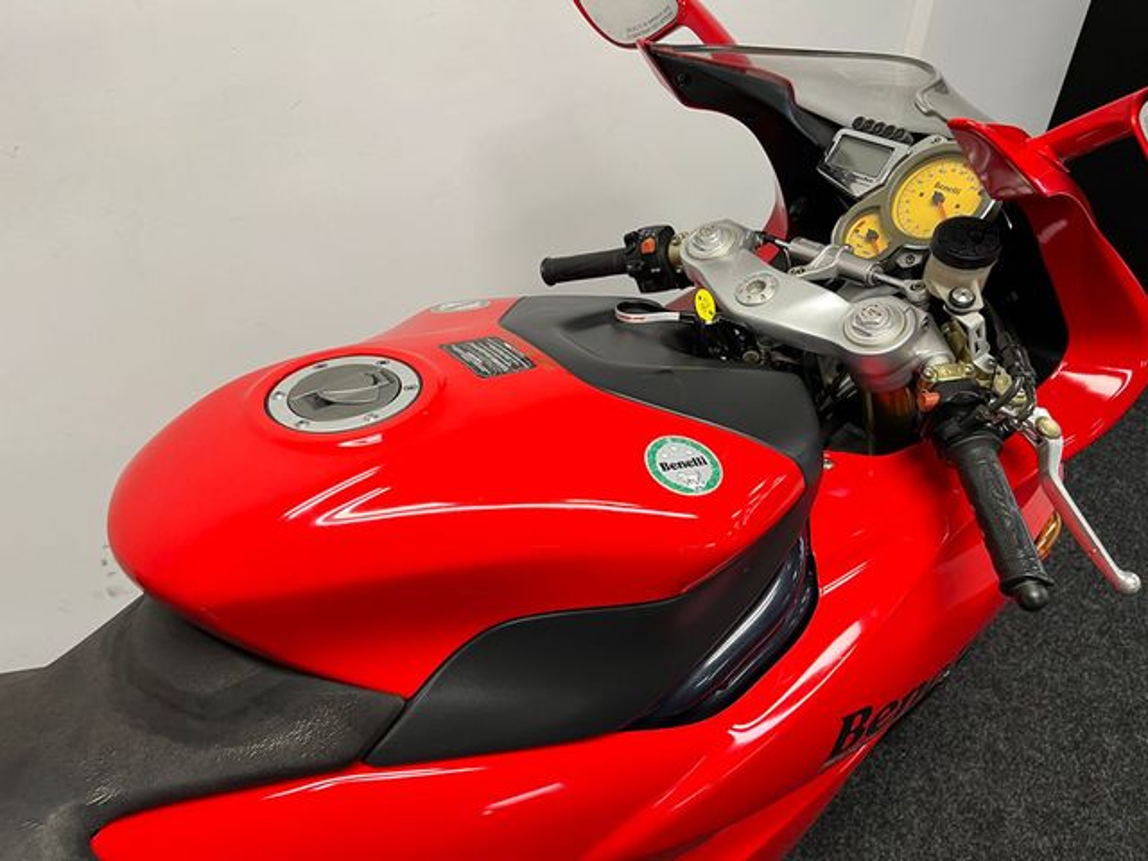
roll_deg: -1.6
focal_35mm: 26
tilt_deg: -40.4
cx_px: 574
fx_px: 862
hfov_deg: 67.3
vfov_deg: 53.1
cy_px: 430
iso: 100
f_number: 1.6
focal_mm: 5.1
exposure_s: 1/50
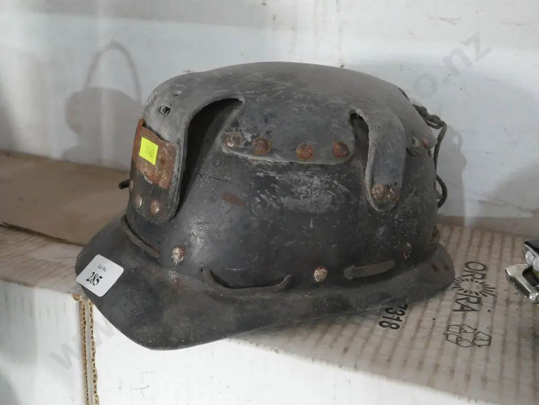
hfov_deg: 46.8
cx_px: 270
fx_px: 623
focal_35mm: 40
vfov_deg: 36.0
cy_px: 202
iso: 3200
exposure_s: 1/40
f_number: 4.4
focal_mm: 20
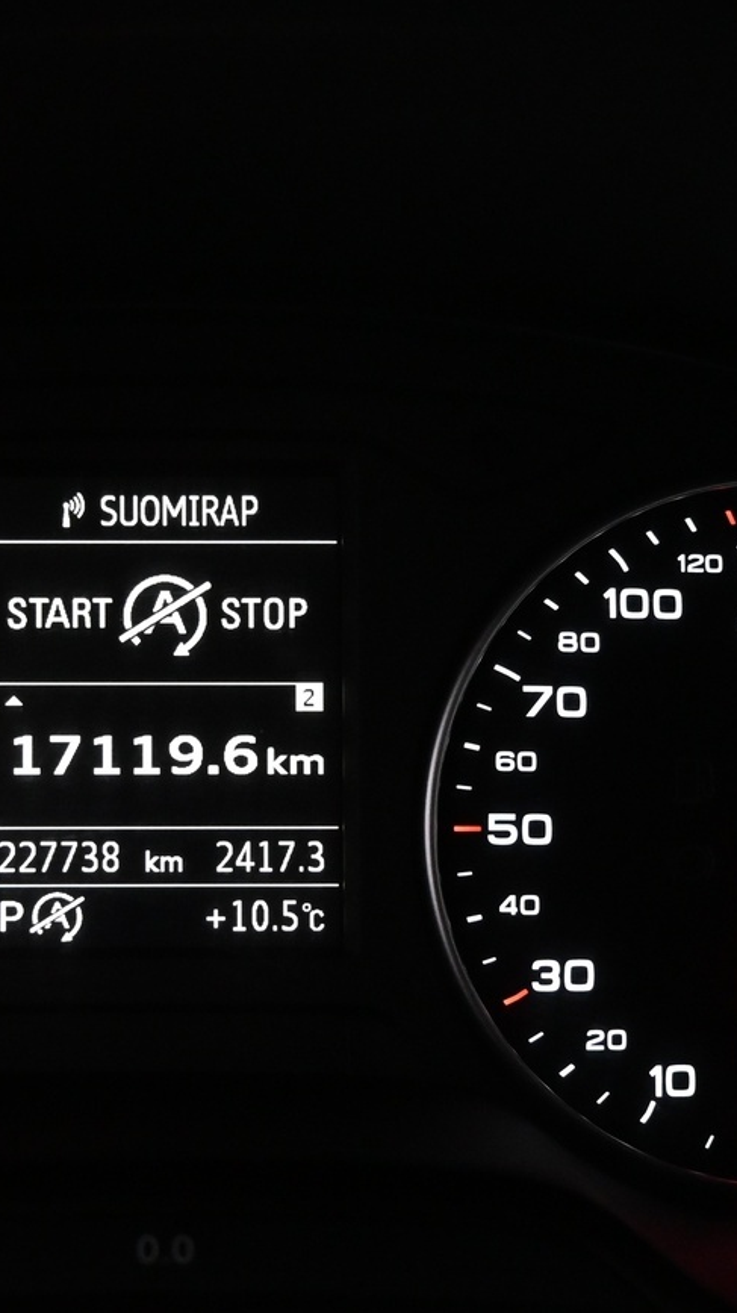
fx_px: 1635
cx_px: 168
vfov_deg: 43.6
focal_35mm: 47
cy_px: 744
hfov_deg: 25.1
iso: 2800
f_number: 3.5
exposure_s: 1/125
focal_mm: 16
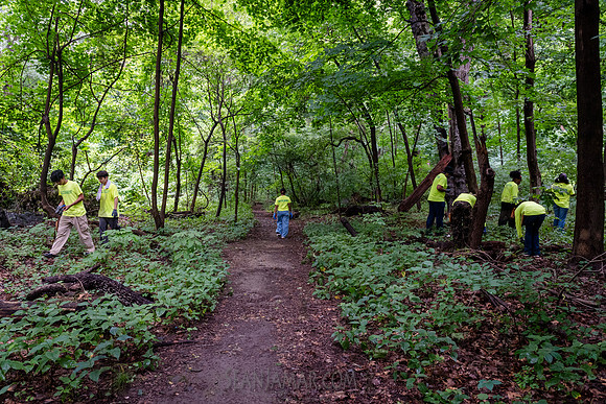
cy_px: 202
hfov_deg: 70.3
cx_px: 292
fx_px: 430
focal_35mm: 26
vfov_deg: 50.3
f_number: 3.5
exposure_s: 1/200
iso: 2000
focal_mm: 24
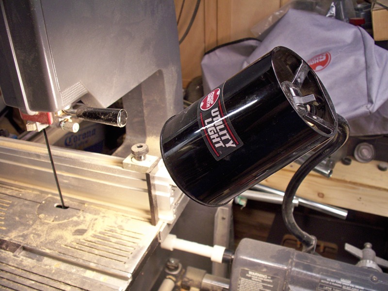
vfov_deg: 40.7
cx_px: 194
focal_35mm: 35
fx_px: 392
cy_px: 146
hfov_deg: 52.6
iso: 125
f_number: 2.8
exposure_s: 1/30
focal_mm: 7.54
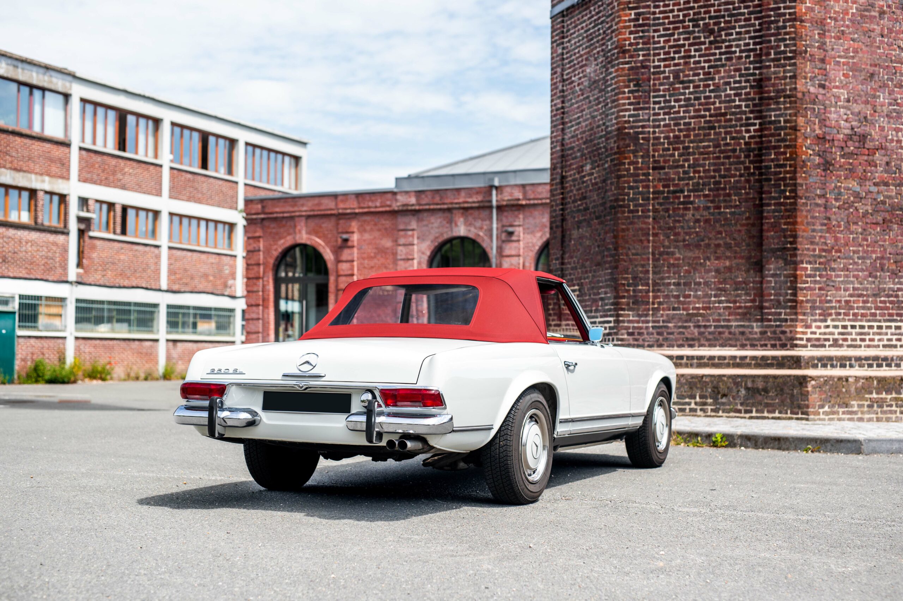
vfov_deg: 27.0
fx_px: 1253
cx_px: 452
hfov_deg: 39.6
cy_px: 300
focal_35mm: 50
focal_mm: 50
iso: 100
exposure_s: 1/500
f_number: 3.2
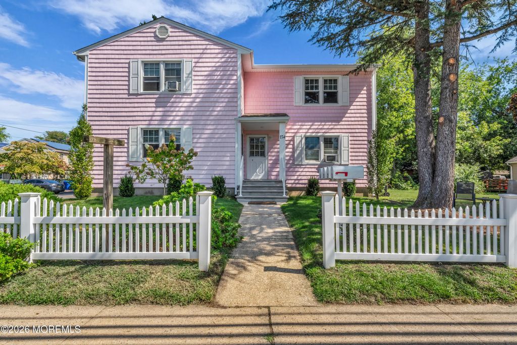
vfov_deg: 65.1
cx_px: 258
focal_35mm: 19
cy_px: 172
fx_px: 270
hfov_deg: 87.5
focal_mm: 18.8
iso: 100
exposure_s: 1/25
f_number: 22
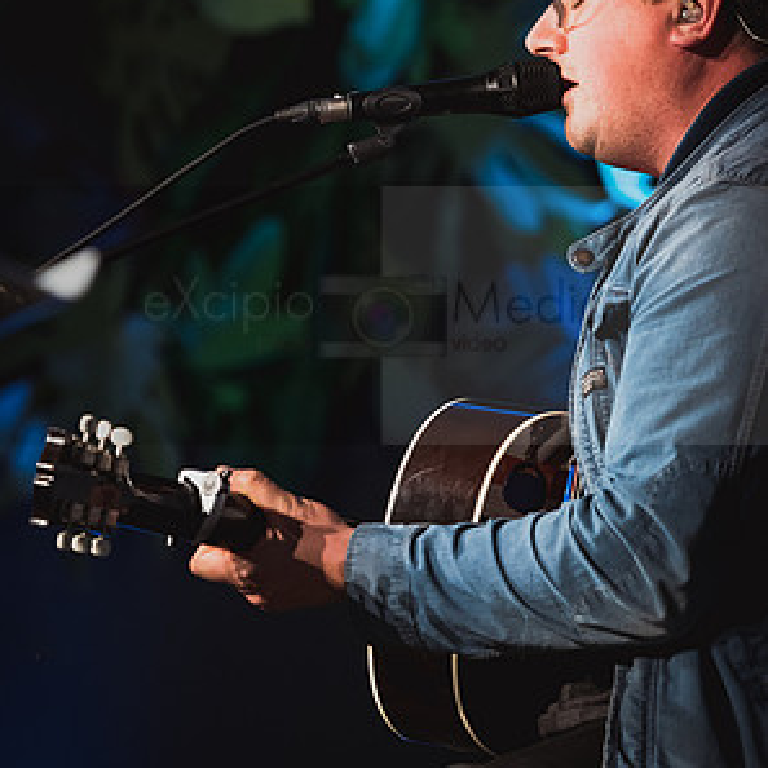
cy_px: 315
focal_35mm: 359
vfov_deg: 4.9
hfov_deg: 4.9
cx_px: 383
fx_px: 9011
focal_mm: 279
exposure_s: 1/125
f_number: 5.6
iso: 4000
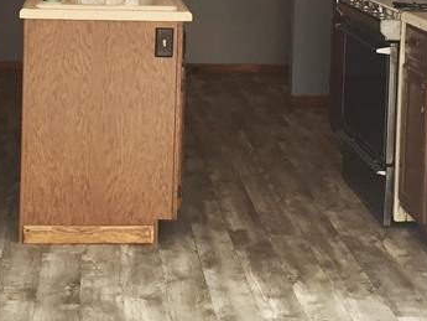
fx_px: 1061
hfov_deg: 22.7
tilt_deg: -6.5
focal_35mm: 86
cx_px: 162
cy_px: -6
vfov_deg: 16.8
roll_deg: -1.5
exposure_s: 1/40
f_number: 2.2
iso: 32
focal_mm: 4.15
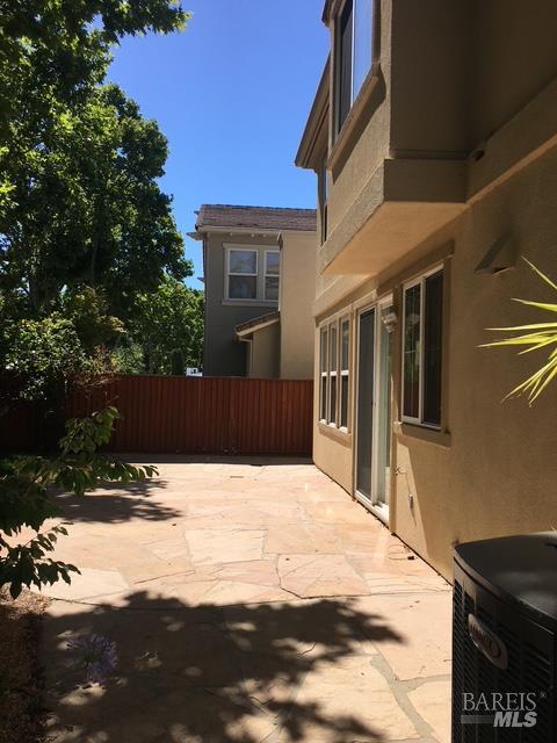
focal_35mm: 29
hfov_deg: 48.2
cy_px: 372
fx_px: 622
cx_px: 278
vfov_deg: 61.7
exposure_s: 1/1832
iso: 25
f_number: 2.2
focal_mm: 4.15
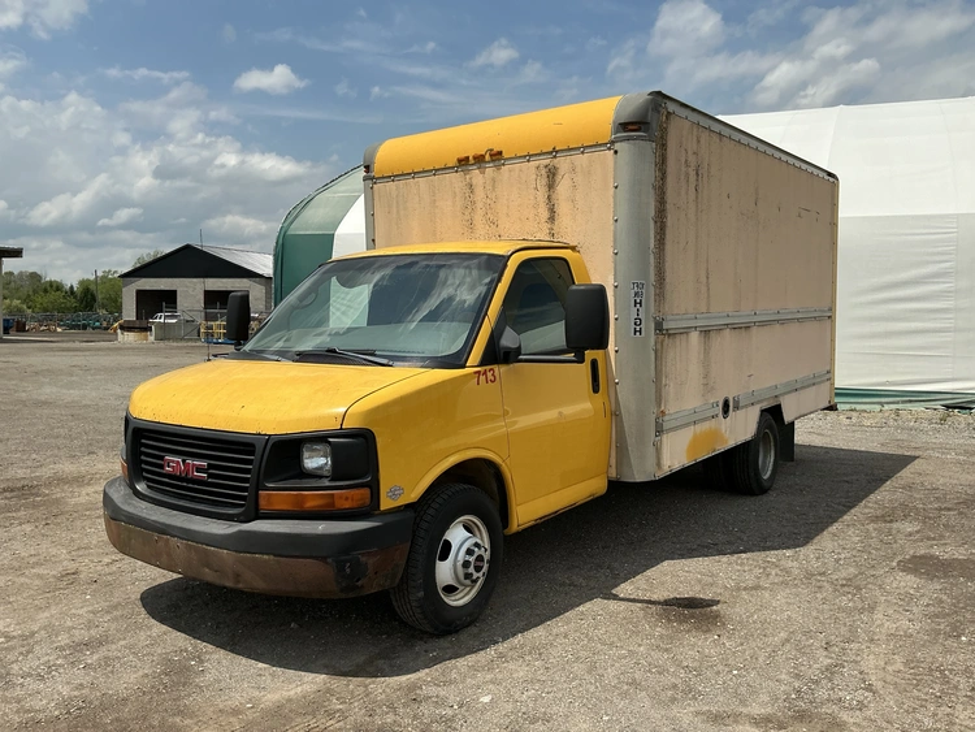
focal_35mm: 28
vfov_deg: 49.8
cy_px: 366
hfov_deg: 63.4
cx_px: 488
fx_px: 789
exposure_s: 1/2959
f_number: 1.8
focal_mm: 3
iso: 25
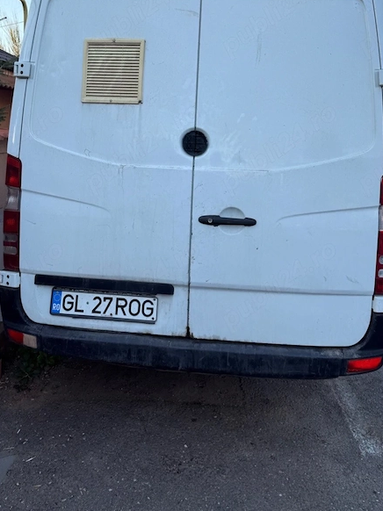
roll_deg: -1.0
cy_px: 169
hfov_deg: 42.9
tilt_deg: -3.4
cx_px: 177
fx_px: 487
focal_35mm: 33
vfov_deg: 54.2
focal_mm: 6.76
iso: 80
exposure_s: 1/858
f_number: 1.78
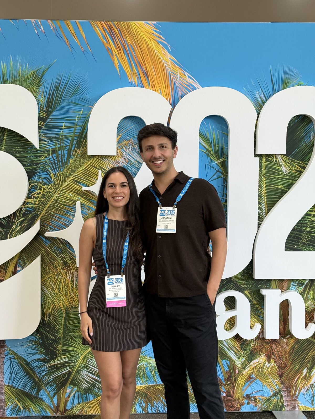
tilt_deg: -4.0
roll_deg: -0.6
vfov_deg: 39.7
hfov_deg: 30.3
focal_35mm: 48
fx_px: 582
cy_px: 210
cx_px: 158
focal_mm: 6.76
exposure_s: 1/60
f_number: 1.78
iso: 80
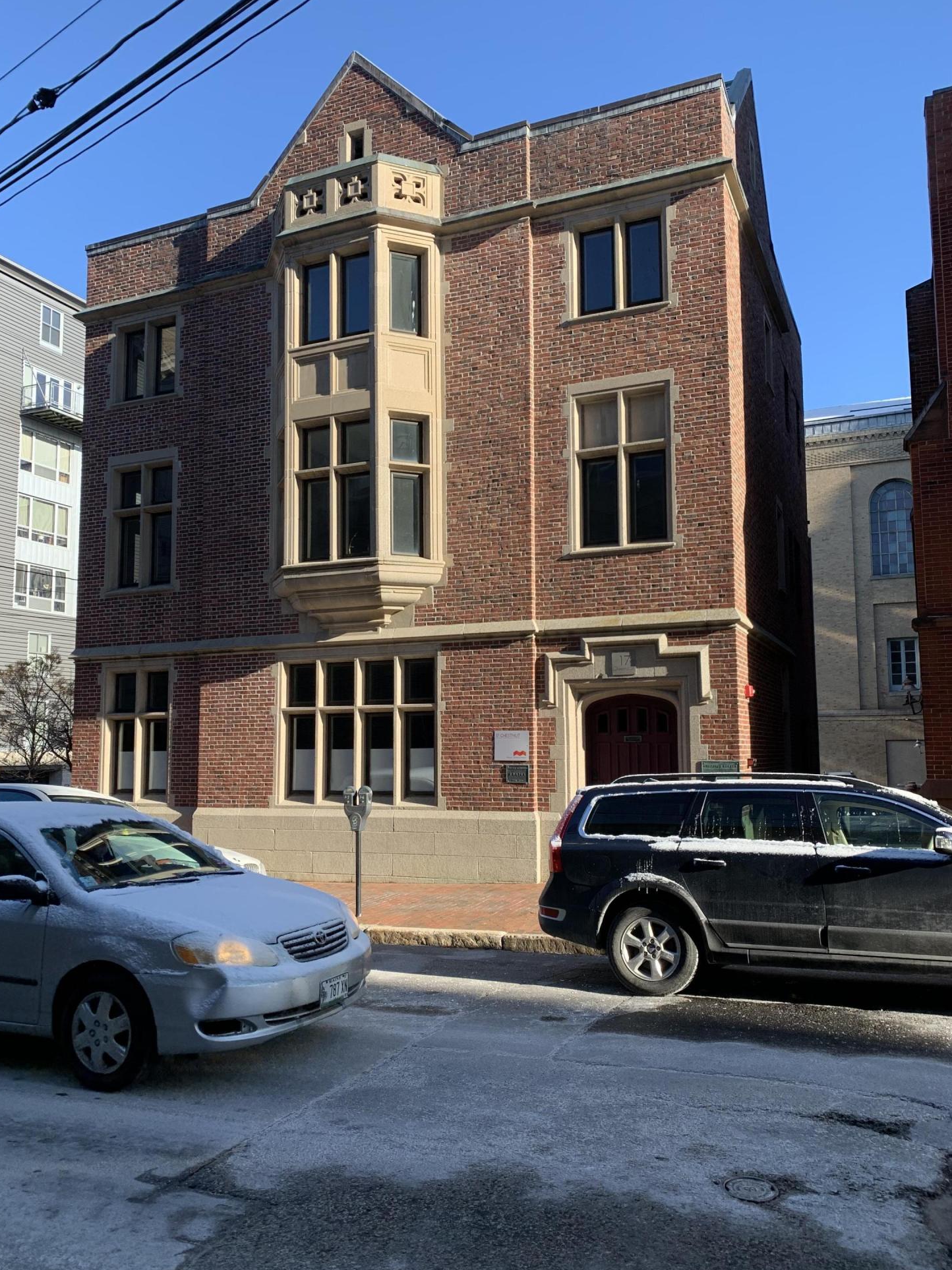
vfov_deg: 65.3
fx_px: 990
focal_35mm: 27
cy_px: 657
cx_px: 477
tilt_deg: +6.5
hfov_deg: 51.3
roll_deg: +0.4
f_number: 1.8
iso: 25
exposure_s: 1/639
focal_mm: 4.25
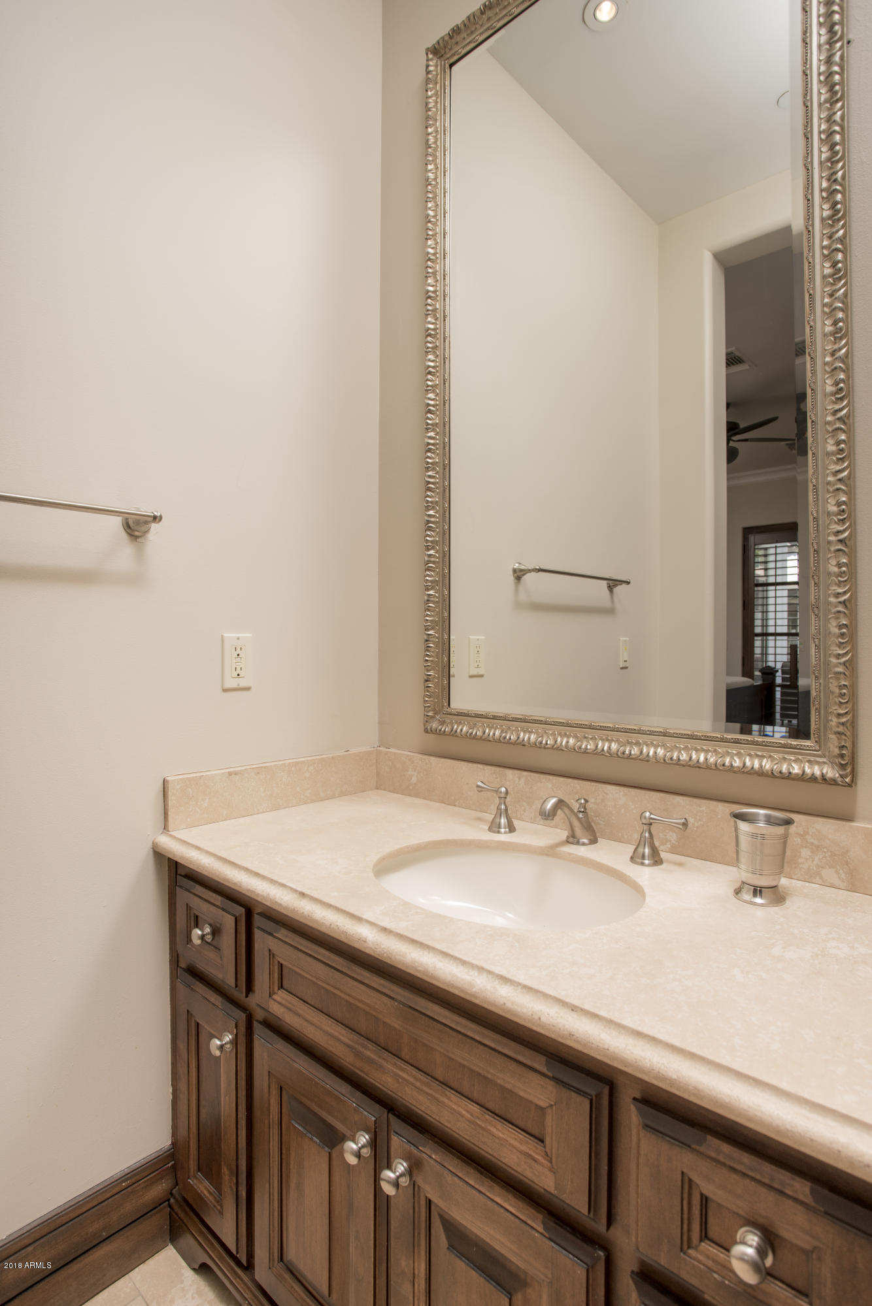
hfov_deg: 64.6
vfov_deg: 86.9
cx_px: 436
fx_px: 690
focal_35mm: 19
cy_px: 653
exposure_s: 1/160
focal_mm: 19
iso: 200
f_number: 7.1
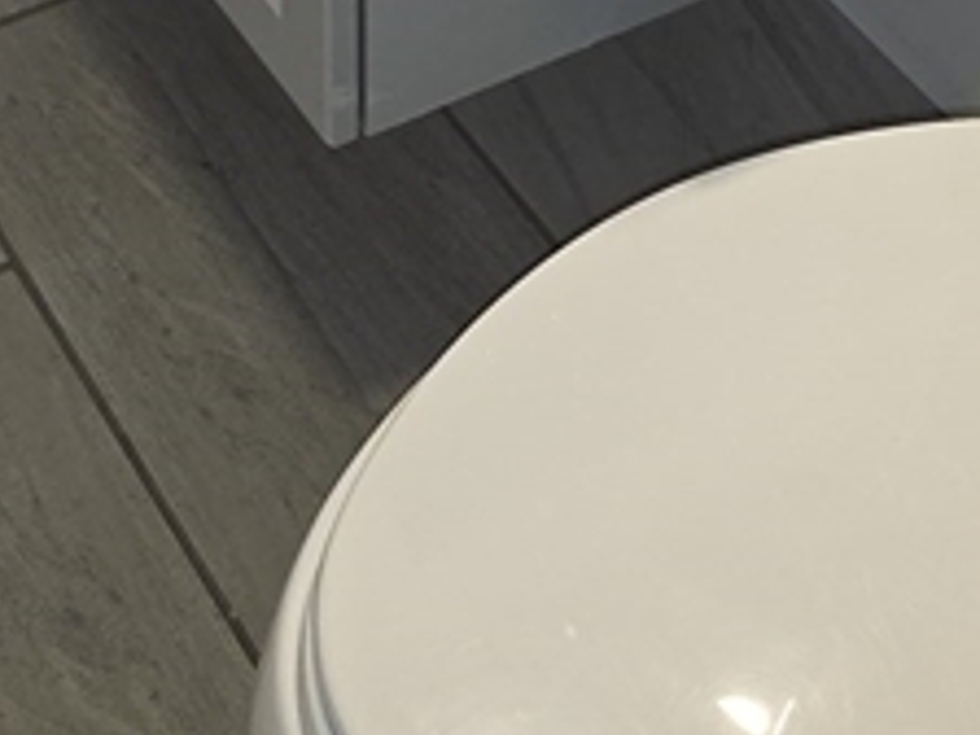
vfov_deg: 12.5
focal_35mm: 105
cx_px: 223
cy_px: -700
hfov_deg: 18.6
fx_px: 2973
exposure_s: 1/60
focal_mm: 6.25
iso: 125
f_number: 1.7
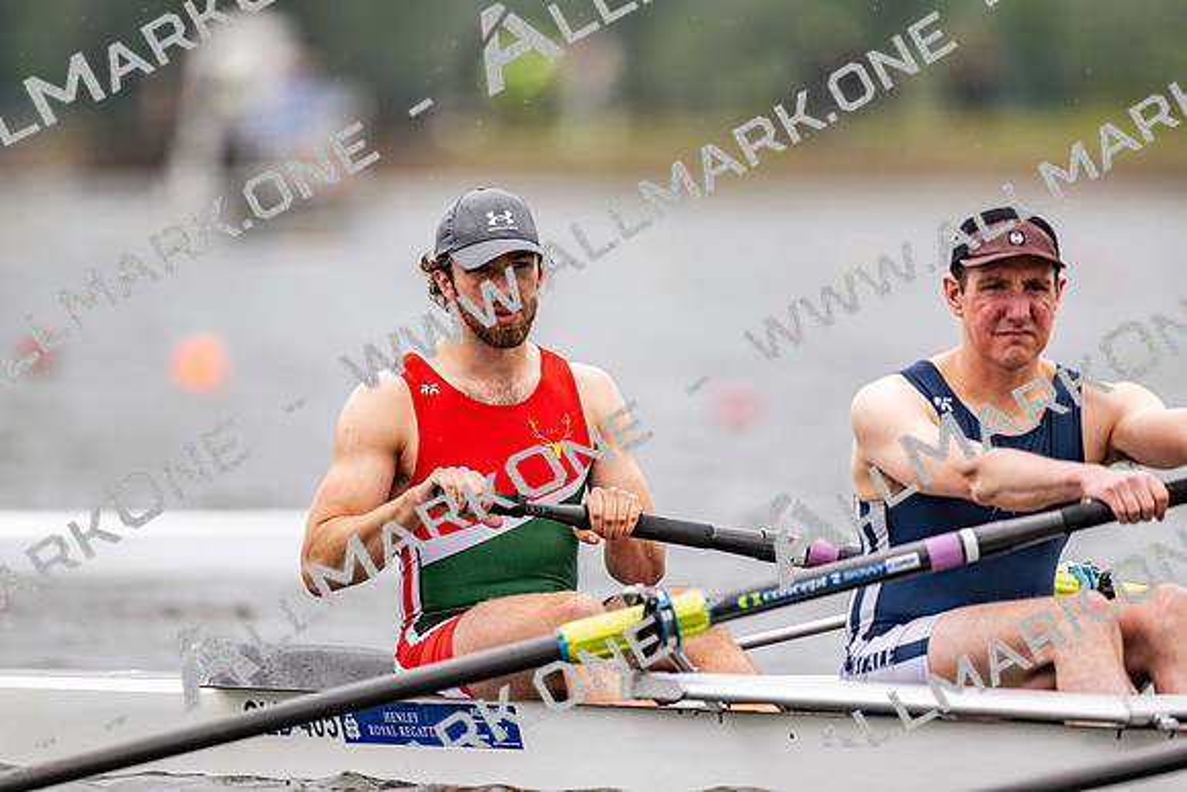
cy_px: 396
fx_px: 19787
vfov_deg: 2.3
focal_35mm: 600
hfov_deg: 3.4
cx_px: 594
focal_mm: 600
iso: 900
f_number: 4
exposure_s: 1/2500
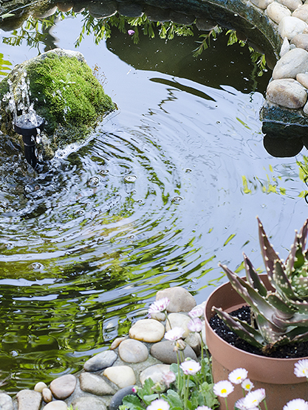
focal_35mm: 153
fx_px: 1815
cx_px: 62
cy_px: 166
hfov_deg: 9.7
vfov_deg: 12.9
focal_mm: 50
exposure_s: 1/125
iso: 280
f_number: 5.6
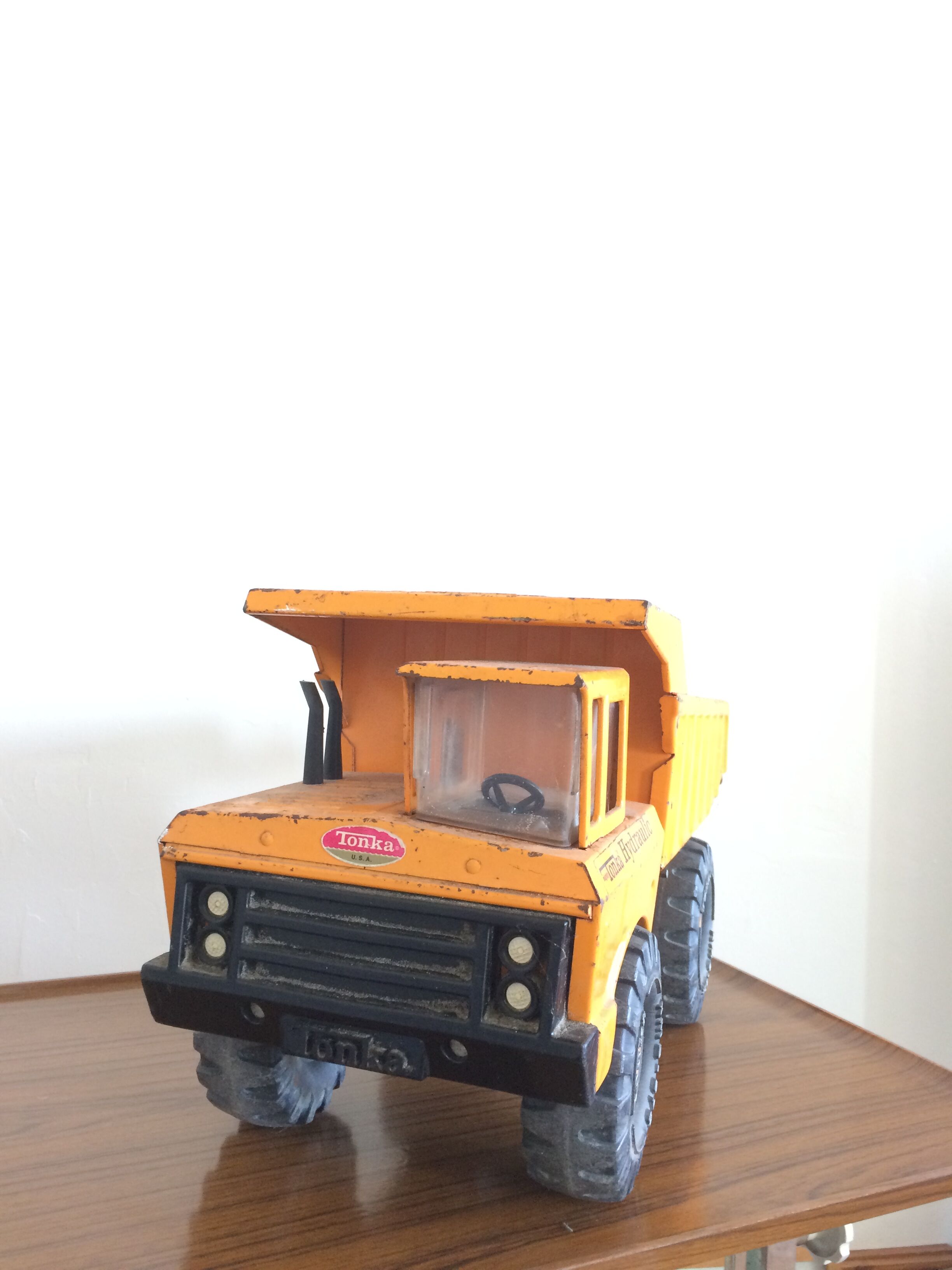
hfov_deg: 48.2
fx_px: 1063
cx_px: 476
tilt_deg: -0.7
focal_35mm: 29
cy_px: 635
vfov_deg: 61.7
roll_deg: -3.4
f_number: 2.2
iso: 200
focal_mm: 4.15
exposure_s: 1/33
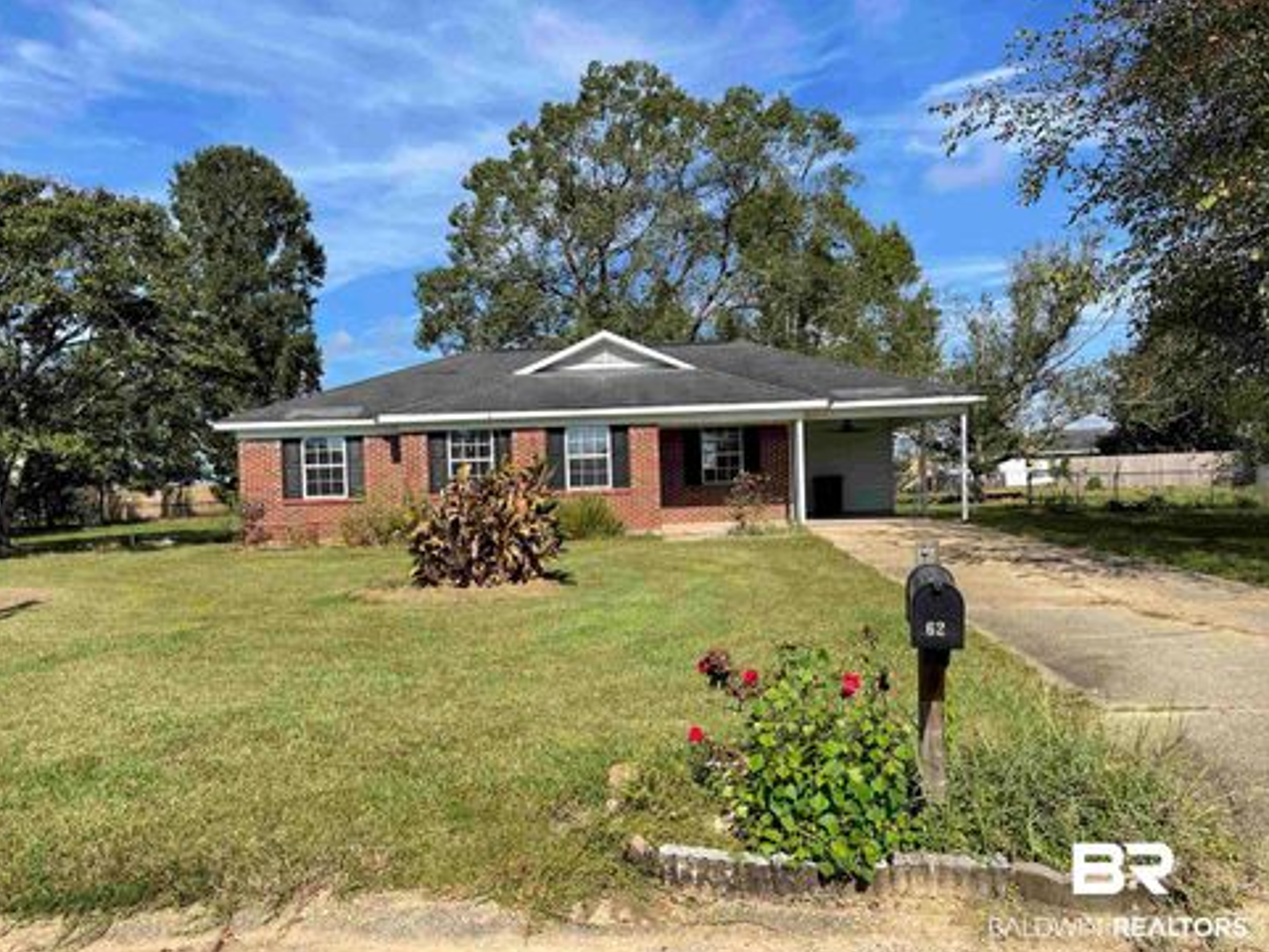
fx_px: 990
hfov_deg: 65.3
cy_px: 492
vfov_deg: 51.4
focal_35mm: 27
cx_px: 628
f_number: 1.6
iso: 32
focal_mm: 5.1
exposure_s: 1/3448
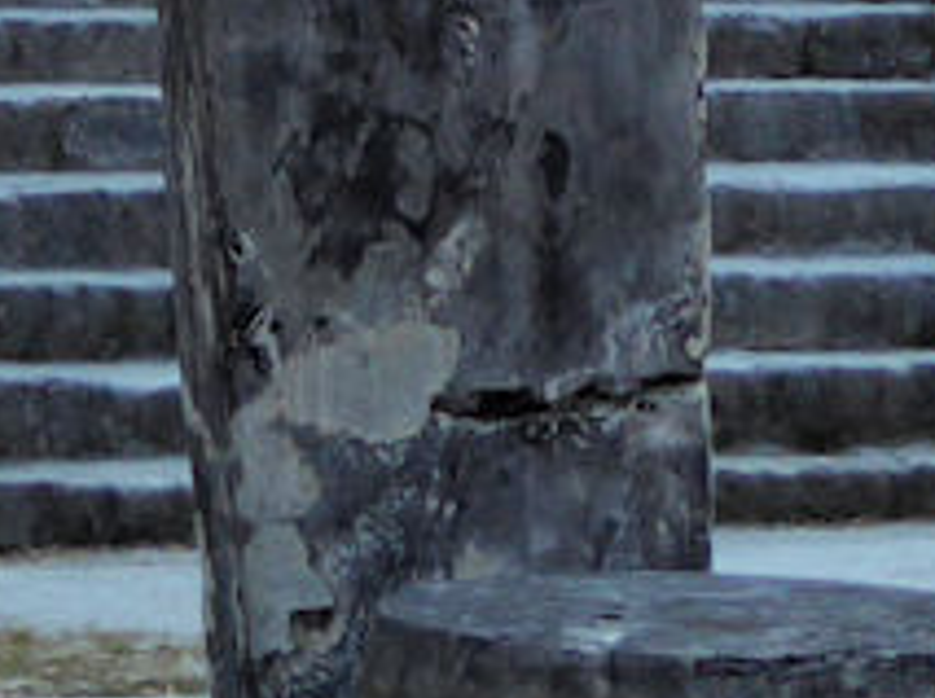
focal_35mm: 158
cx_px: 53
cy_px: -465
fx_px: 4260
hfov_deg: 12.4
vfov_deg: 9.0
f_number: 3.5
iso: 100
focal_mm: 5
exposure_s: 1/250
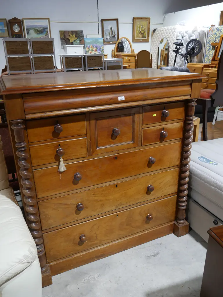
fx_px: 241
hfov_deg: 49.7
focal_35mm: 28
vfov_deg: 63.4
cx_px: 112
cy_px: 148
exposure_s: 1/60
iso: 400
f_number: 3.5
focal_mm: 14
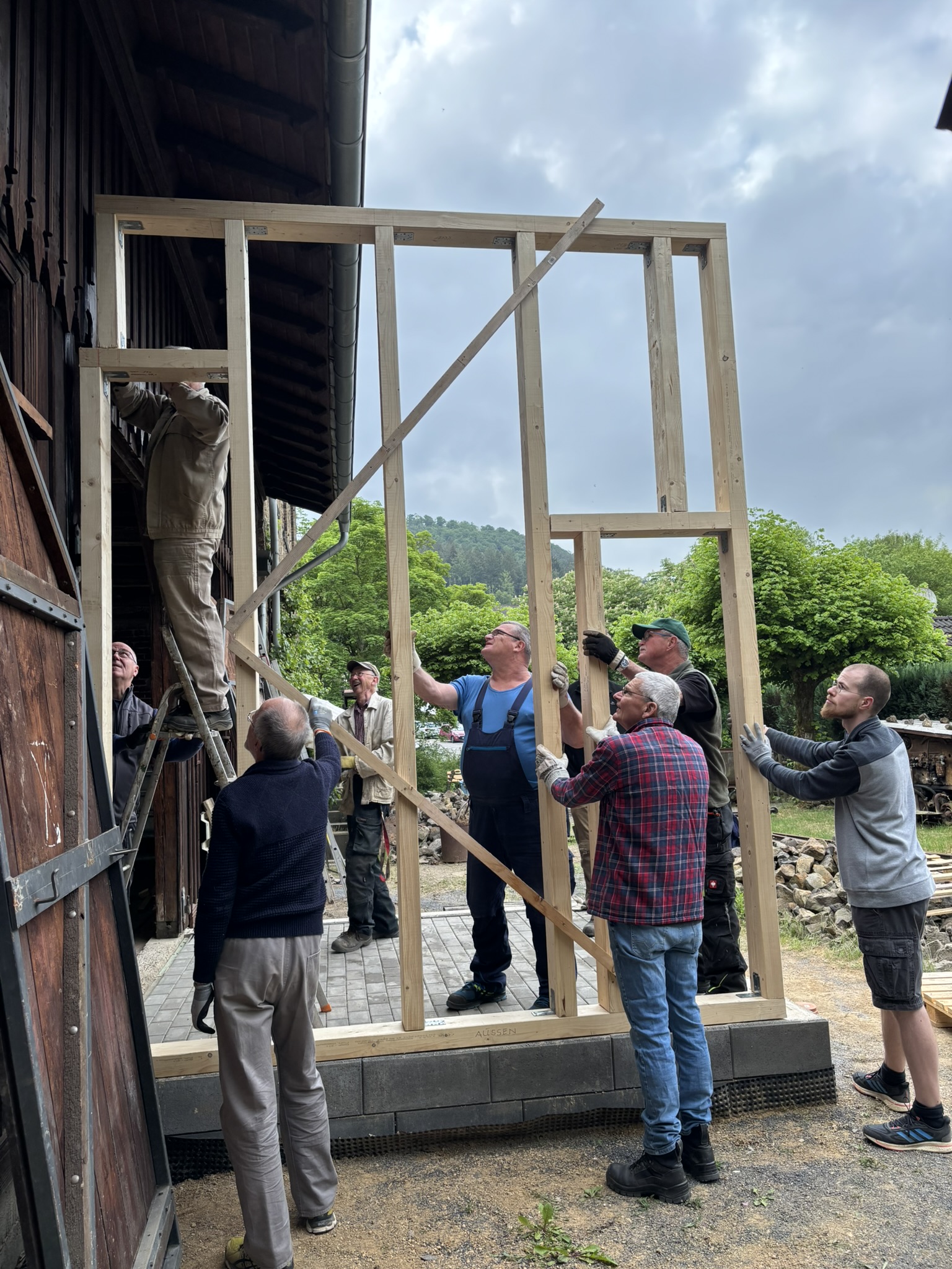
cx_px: 476
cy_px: 634
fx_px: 953
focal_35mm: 26
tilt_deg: +5.4
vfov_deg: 67.3
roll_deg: +2.8
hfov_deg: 53.1
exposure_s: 1/662
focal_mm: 5.96
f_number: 1.6
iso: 50
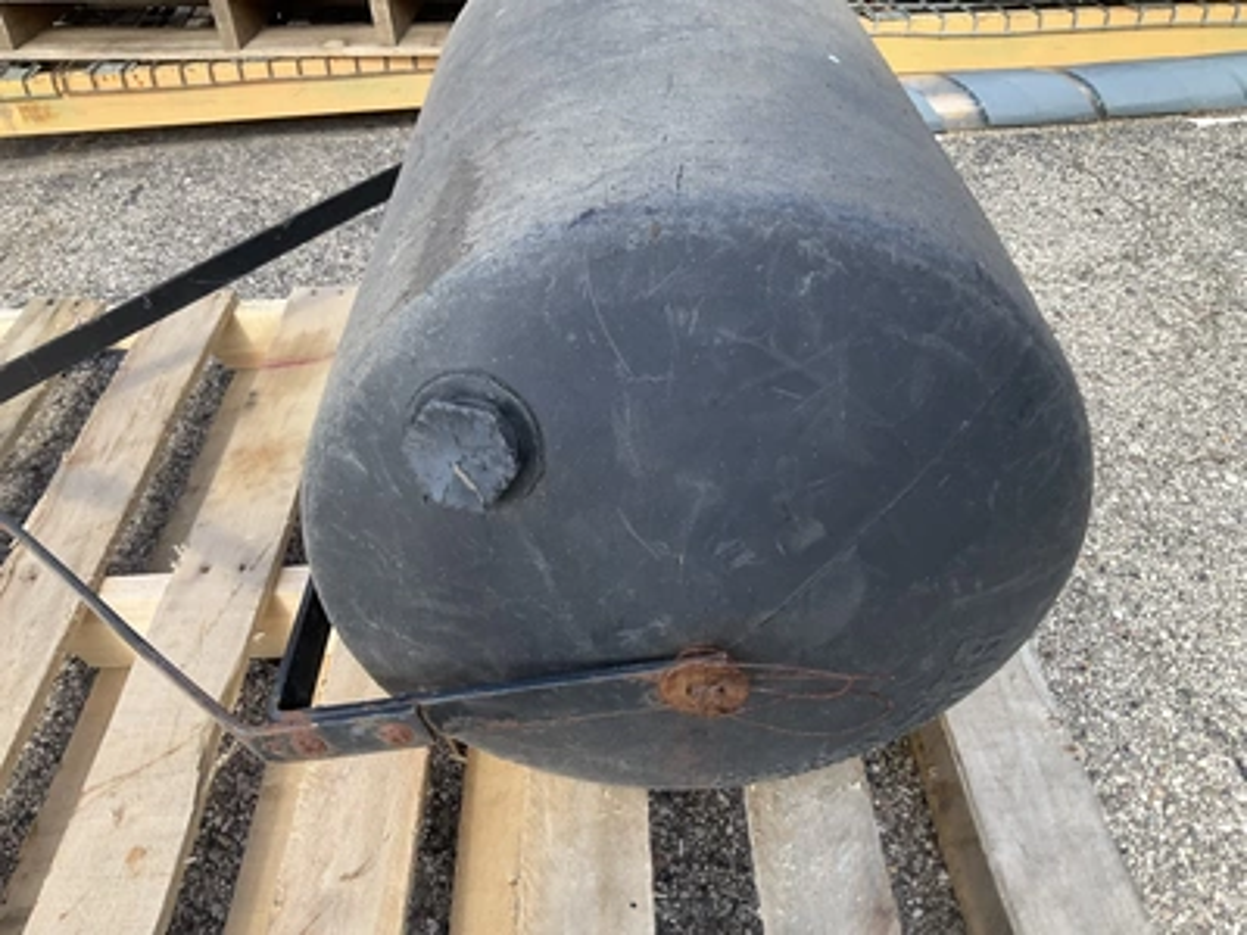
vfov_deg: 48.2
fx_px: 1045
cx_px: 624
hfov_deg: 61.7
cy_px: 468
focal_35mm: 29
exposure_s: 1/428
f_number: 1.8
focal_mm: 3
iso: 25
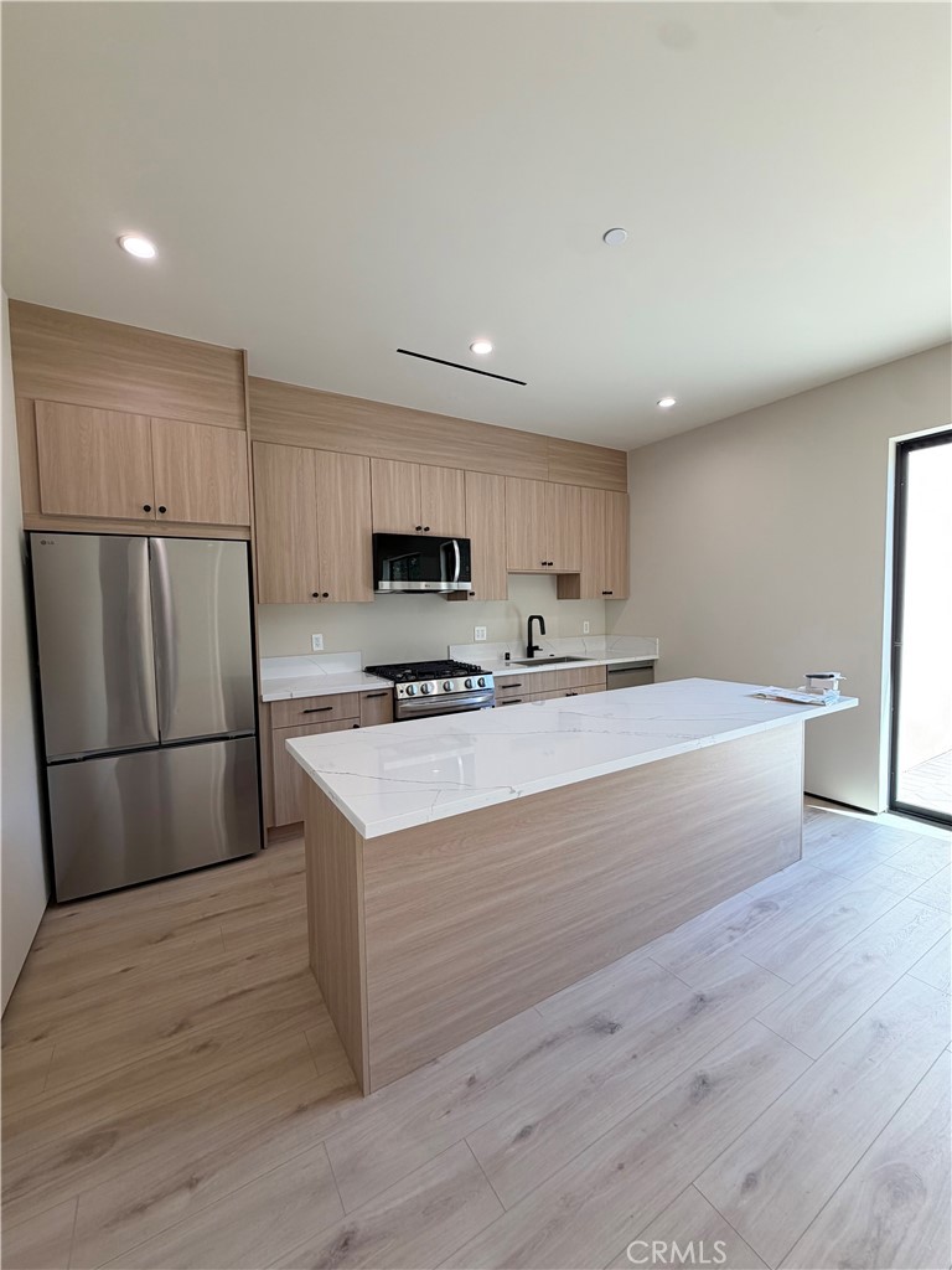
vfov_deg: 102.1
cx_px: 476
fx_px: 513
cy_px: 635
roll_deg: +1.0
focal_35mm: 14
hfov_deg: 85.7
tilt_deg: -3.0
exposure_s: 1/120
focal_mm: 2.22
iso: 80
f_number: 2.2
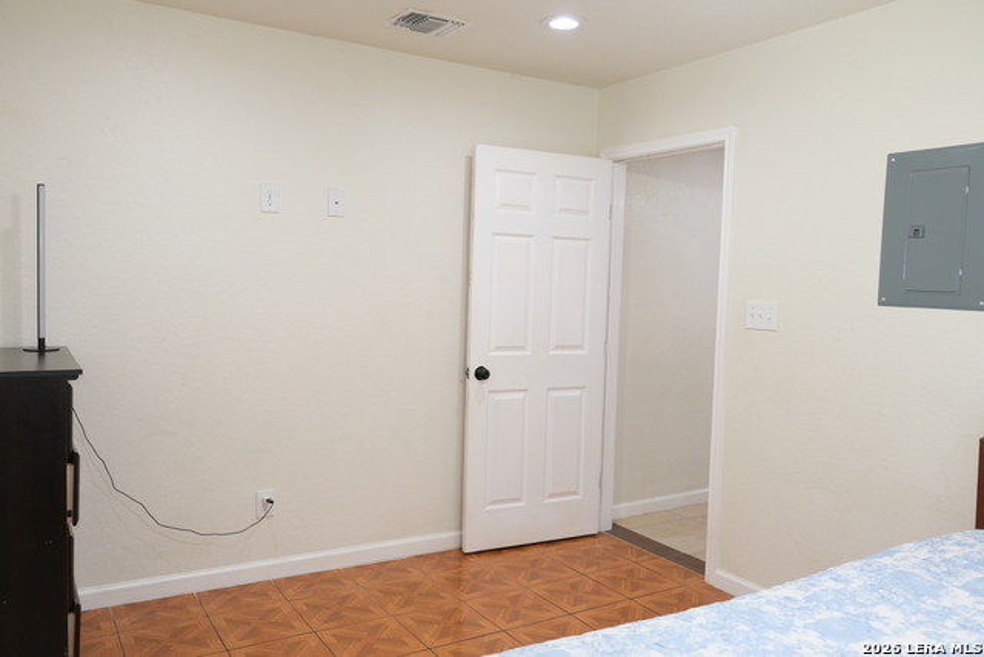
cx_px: 492
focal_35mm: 27
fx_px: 738
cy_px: 328
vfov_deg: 48.0
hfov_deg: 67.4
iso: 400
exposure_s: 1/60
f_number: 2.8
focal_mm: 18
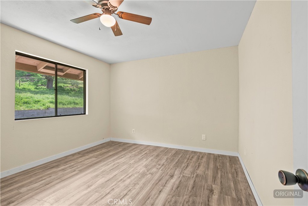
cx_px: 154
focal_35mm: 16
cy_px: 103
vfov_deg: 73.8
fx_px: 137
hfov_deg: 96.7
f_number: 9
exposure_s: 1/2
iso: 250
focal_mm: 16
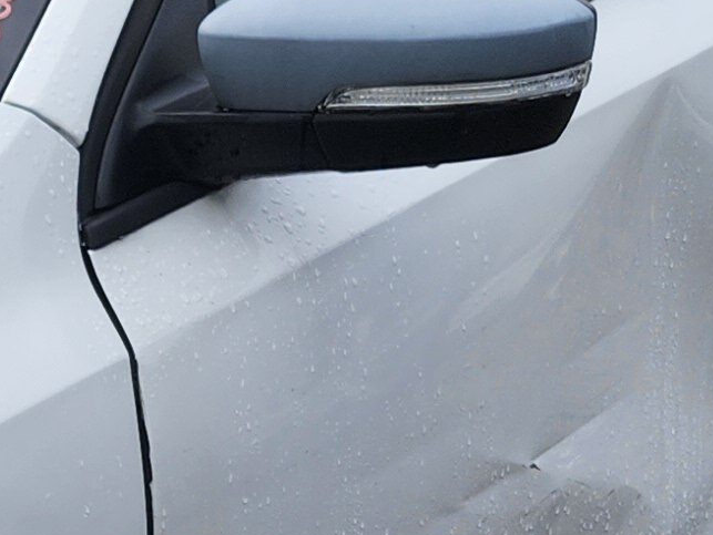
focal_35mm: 143
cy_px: 731
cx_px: -604
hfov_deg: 12.5
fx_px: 2947
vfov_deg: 10.1
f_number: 1.8
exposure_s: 1/845
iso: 25
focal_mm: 5.54
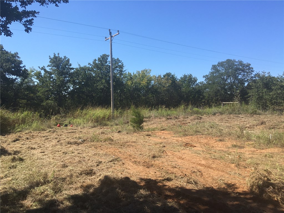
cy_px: 106
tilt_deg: -3.5
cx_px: 142
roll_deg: -2.9
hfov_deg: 61.7
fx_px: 238
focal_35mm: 29
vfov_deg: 48.2
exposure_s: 1/1068
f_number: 2.2
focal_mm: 4.15
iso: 25
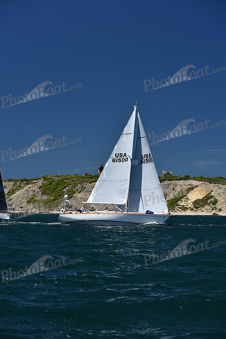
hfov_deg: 19.5
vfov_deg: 28.8
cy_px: 170
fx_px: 659
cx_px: 113
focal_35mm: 70
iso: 250
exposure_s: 1/800
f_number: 5.6
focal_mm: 70
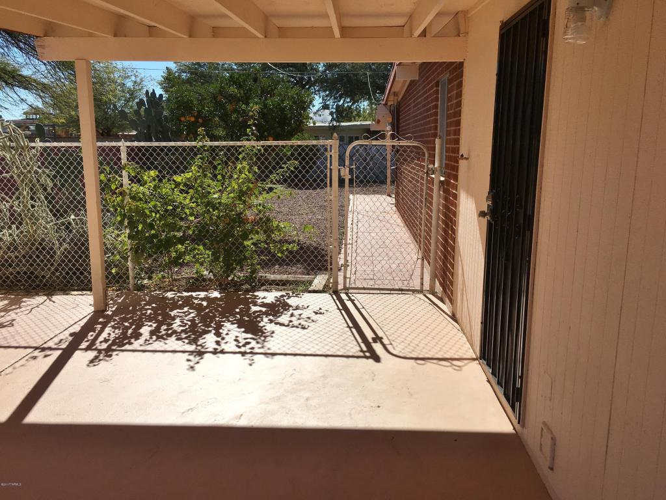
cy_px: 250
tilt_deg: -9.4
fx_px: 558
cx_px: 333
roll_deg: -1.6
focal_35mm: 29
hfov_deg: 61.7
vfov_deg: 48.2
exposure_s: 1/3077
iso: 25
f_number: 2.2
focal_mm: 4.15
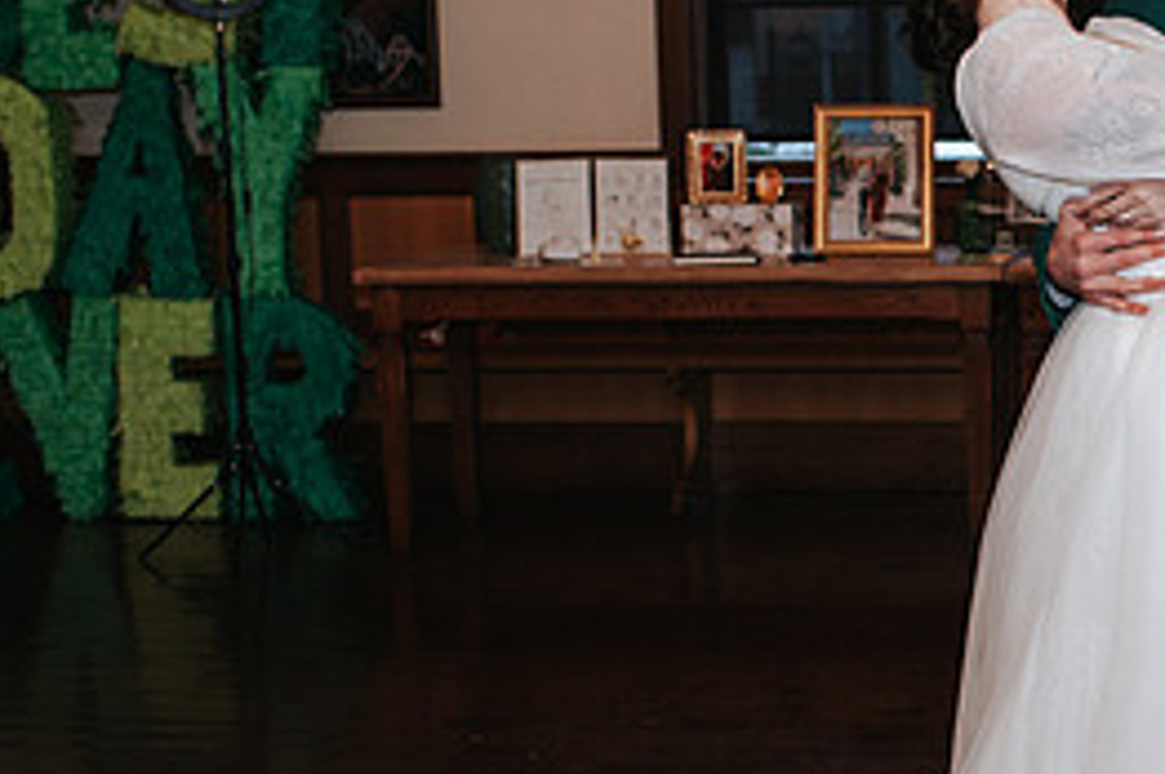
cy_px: 561
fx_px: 3038
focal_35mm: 94
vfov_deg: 14.5
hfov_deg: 20.8
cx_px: 1245
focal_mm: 35
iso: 800
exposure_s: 1/200
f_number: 3.2
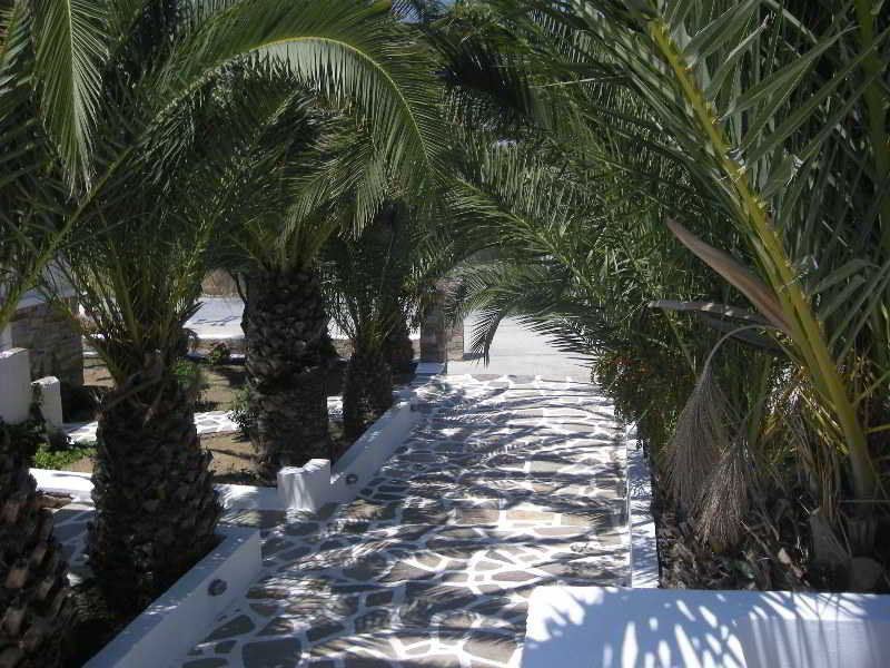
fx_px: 900
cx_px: 445
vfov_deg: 40.7
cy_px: 334
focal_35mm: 35
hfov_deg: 52.6
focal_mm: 5.7
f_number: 5.7
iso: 50
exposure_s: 1/273
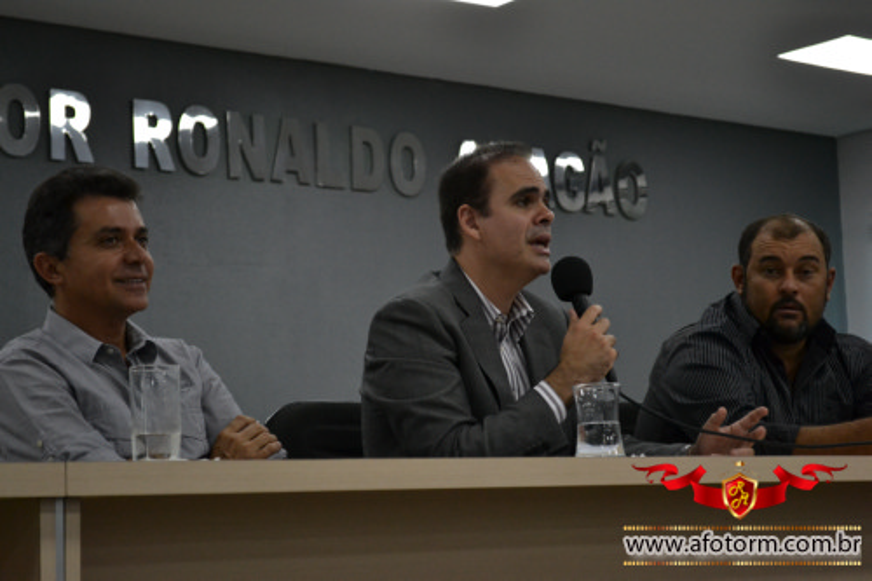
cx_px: 436
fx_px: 1889
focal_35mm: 78
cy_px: 290
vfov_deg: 17.5
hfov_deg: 26.0
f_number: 5.6
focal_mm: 52
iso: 1600
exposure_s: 1/80
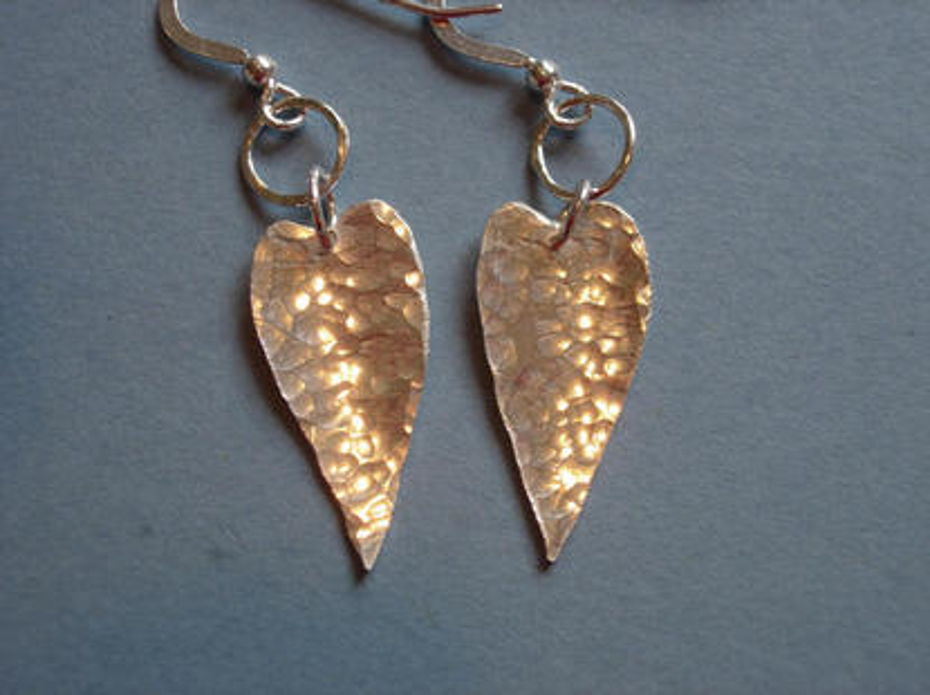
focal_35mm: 72
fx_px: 1932
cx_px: 465
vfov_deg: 20.4
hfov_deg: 27.1
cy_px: 348
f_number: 3.7
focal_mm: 14.9
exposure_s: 1/69.7
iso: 64
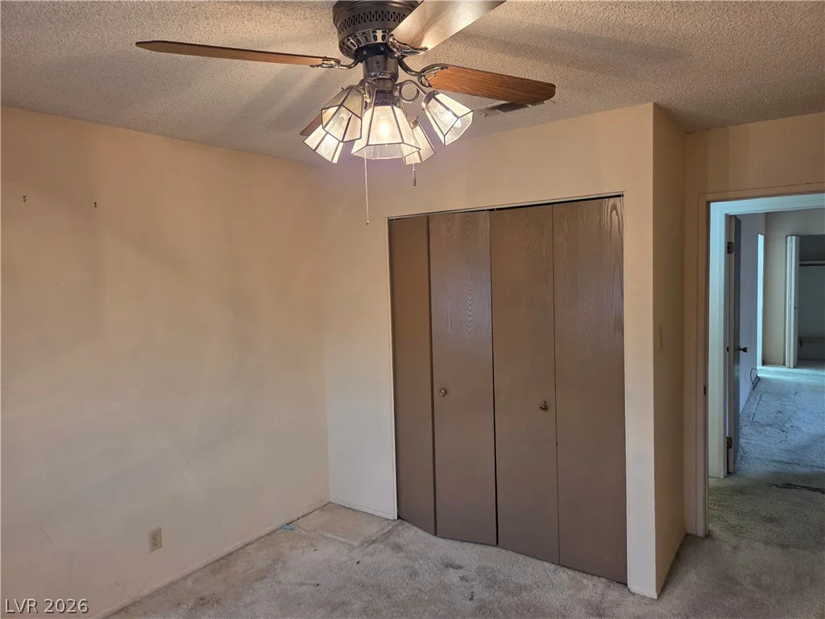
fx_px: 548
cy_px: 310
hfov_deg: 73.9
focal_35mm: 23
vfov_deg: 58.9
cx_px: 412
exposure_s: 1/120
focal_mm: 5.4
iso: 320
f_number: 1.8
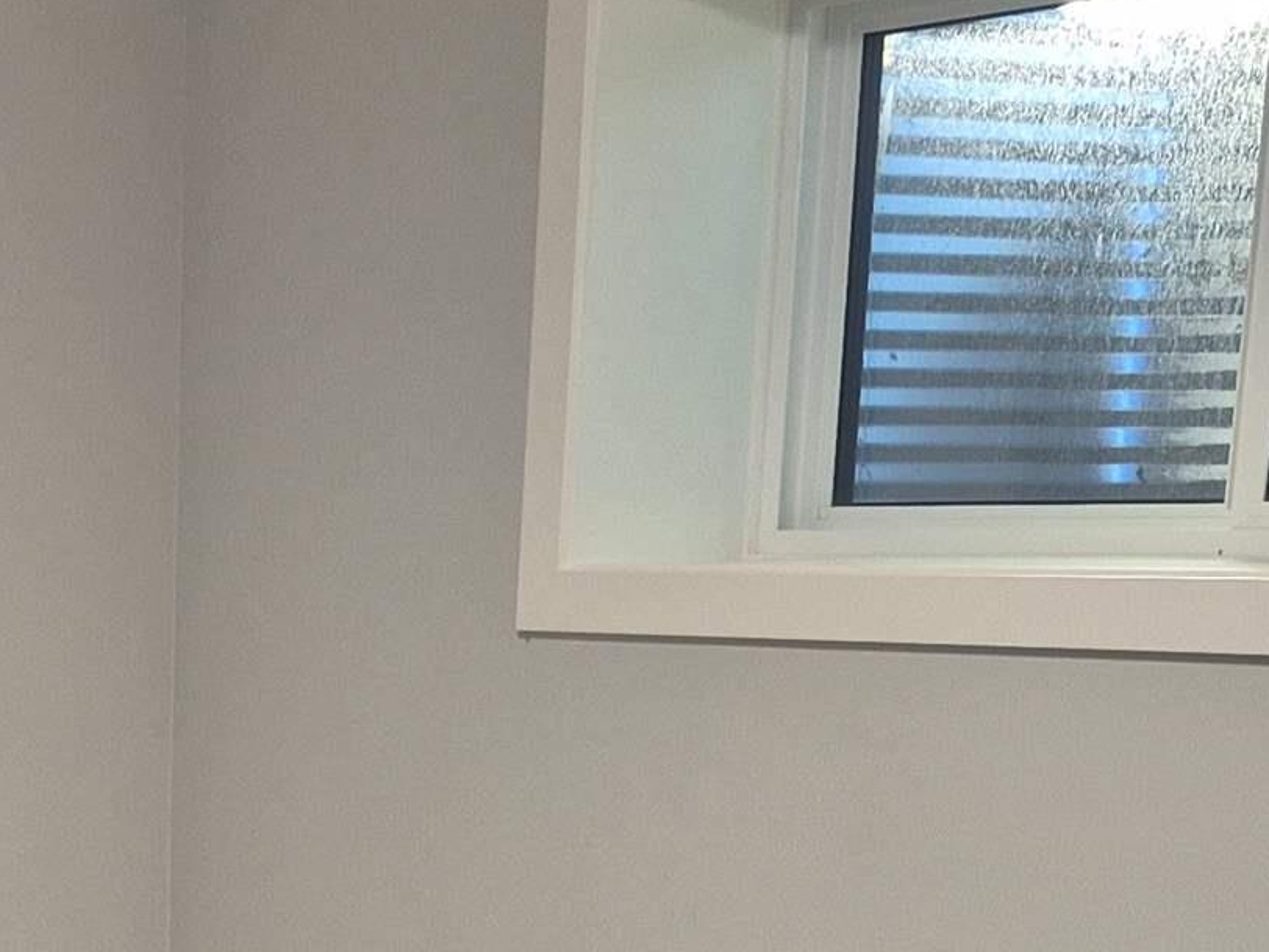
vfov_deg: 15.7
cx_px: -52
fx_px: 3189
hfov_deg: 21.6
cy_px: 1415
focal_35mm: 87
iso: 200
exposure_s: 1/50
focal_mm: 5.4
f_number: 1.8
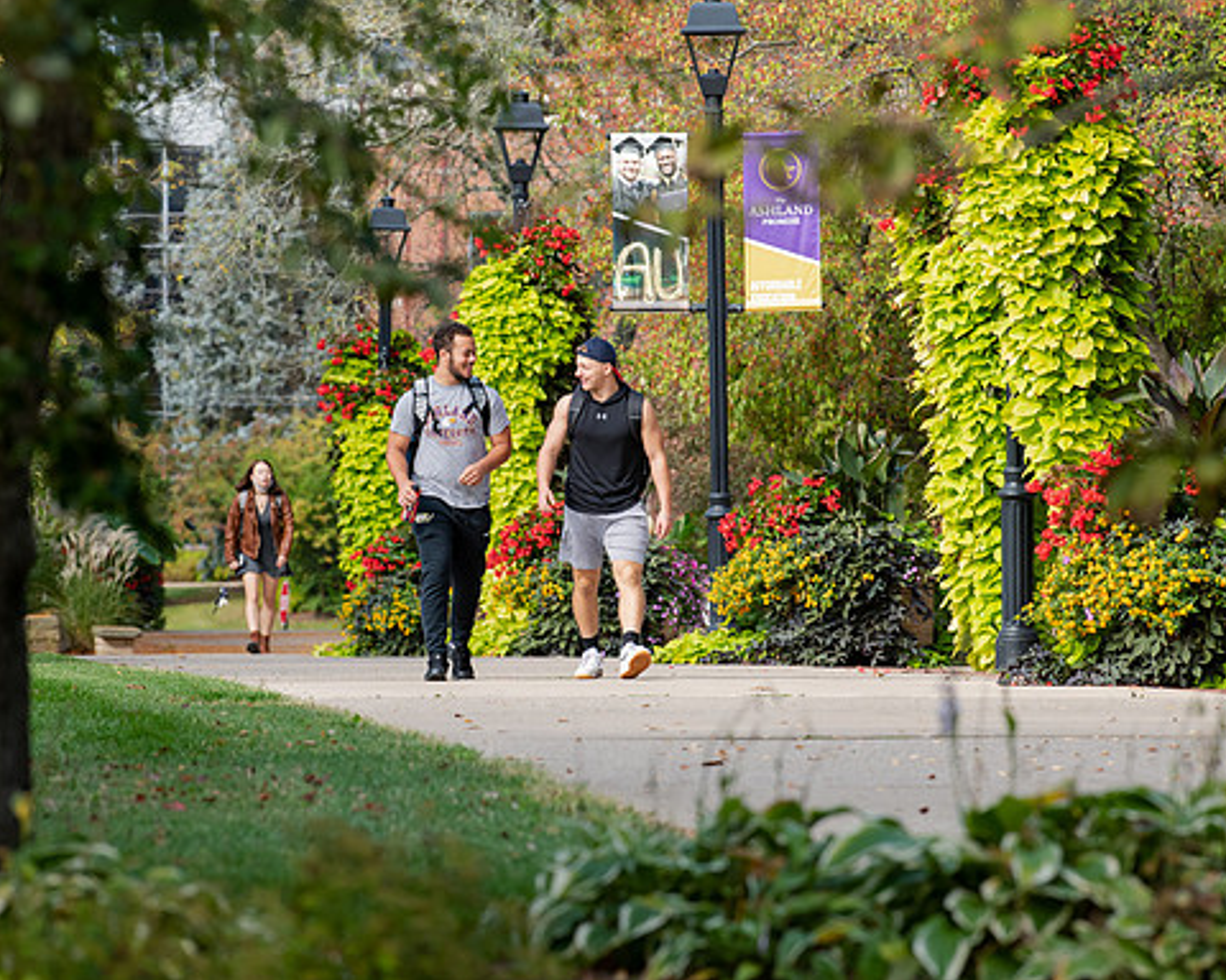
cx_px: 531
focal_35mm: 340
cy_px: 489
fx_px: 12337
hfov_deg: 5.7
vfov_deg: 4.6
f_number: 9
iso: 500
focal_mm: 300
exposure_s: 1/320
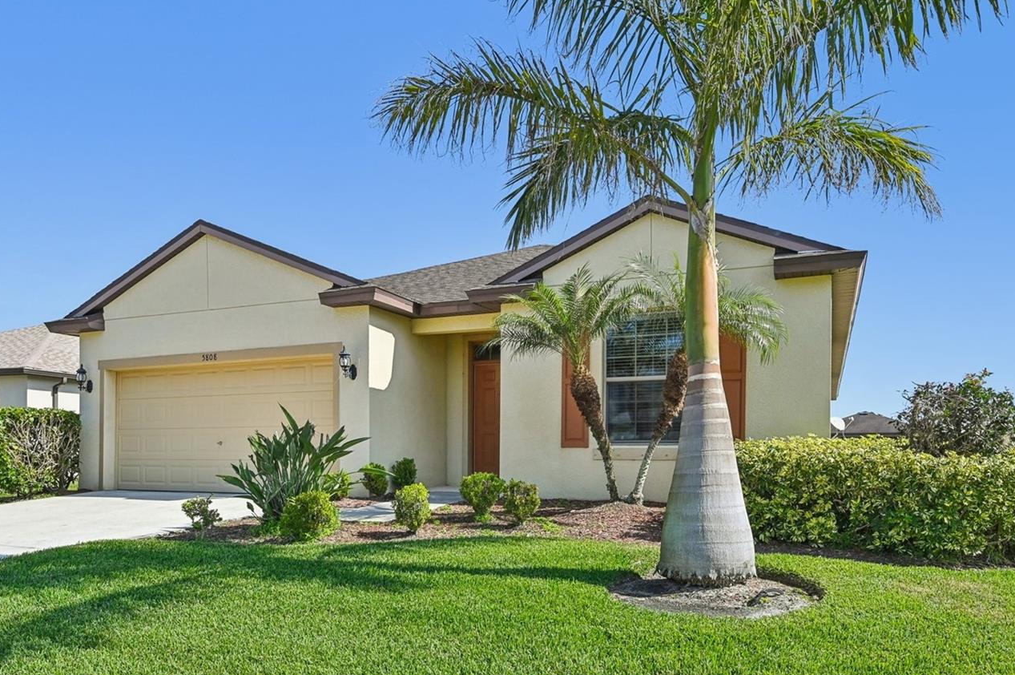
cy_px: 317
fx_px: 676
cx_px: 469
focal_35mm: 24
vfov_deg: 53.0
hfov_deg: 73.7
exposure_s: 1/1000
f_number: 8
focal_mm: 19
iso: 400
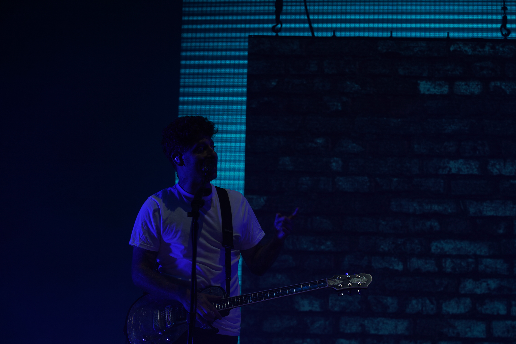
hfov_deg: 19.5
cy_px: 172
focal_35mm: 105
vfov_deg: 13.0
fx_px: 1505
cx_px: 258
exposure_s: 1/320
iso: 100
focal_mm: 105
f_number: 6.3
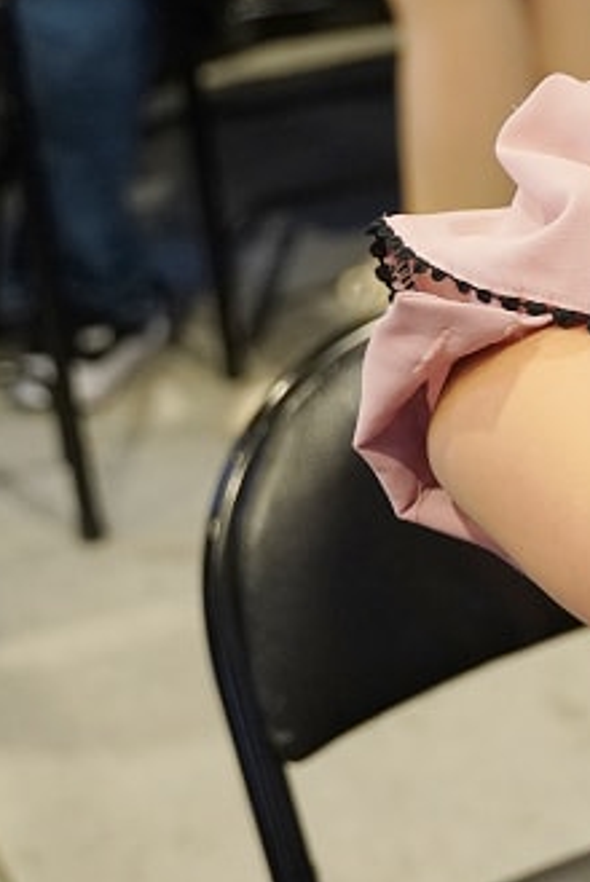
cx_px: 1252
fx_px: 2502
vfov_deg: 19.9
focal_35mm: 102
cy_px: 265
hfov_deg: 11.8
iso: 2000
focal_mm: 28
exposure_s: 1/160
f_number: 2.8
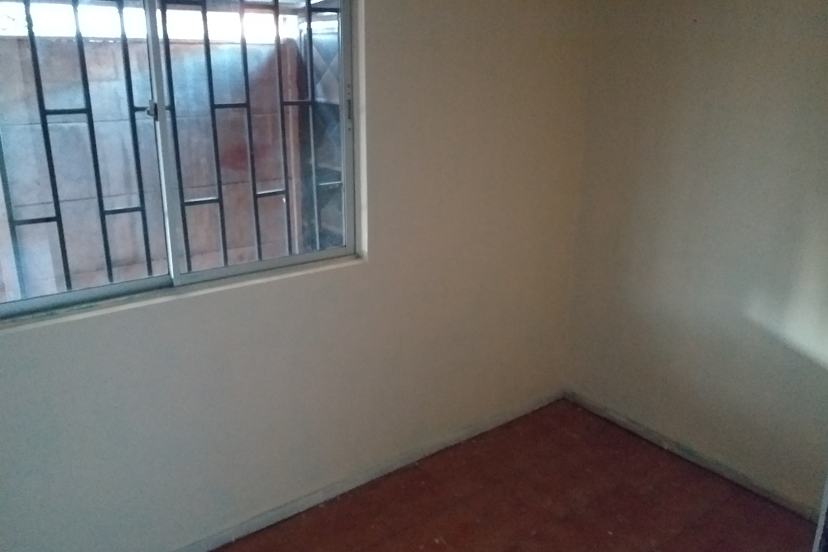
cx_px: 424
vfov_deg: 46.4
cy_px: 271
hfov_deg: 65.5
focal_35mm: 28
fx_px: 644
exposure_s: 1/14
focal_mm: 3.6
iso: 1250
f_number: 1.9
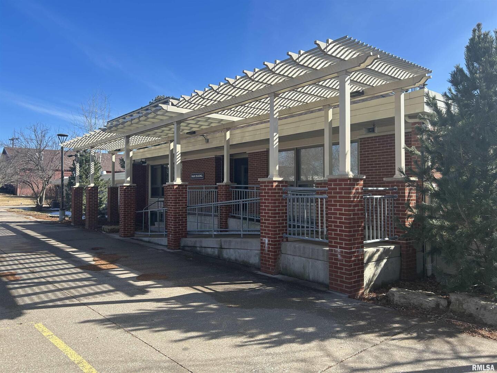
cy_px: 186
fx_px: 373
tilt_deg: +1.1
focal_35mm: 26
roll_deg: +0.7
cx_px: 248
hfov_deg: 67.3
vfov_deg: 53.1
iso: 50
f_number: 1.5
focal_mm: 5.7
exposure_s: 1/1901
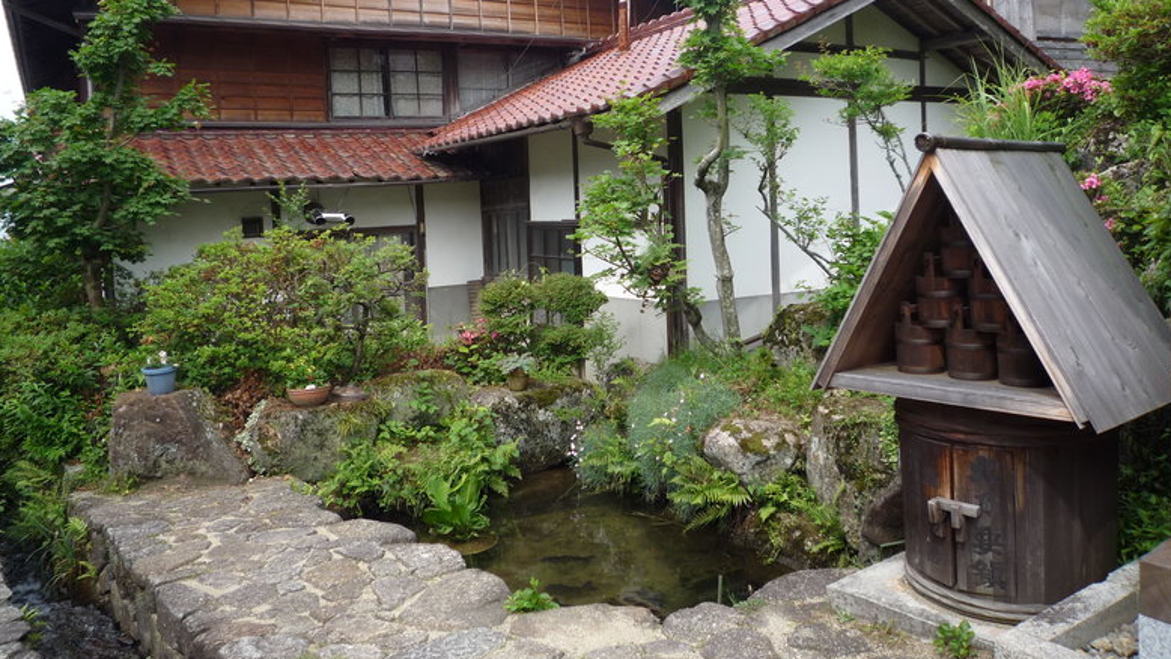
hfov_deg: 67.9
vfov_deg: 41.1
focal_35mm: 28
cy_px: 236
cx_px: 575
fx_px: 870
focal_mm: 4.4
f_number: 2.8
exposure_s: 1/500
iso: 100
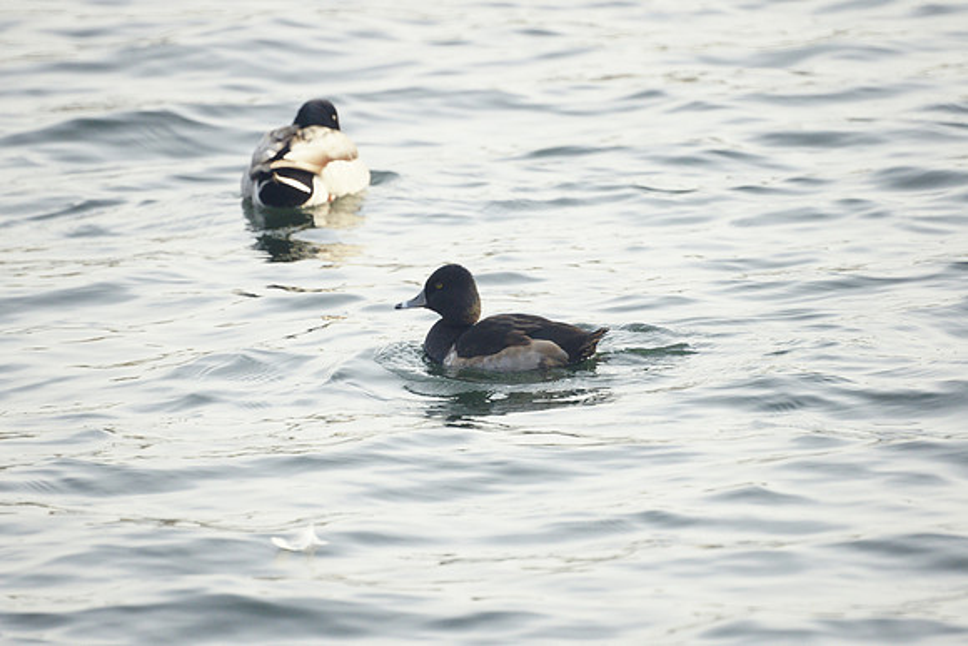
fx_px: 20170
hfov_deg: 2.7
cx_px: 484
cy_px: 323
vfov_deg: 1.8
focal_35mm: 750
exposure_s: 1/320
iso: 800
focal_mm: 500
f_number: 8
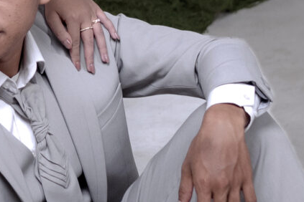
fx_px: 1790
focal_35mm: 212
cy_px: -110
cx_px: -10
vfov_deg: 6.4
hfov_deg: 9.6
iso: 200
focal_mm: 35
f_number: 2
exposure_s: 1/125
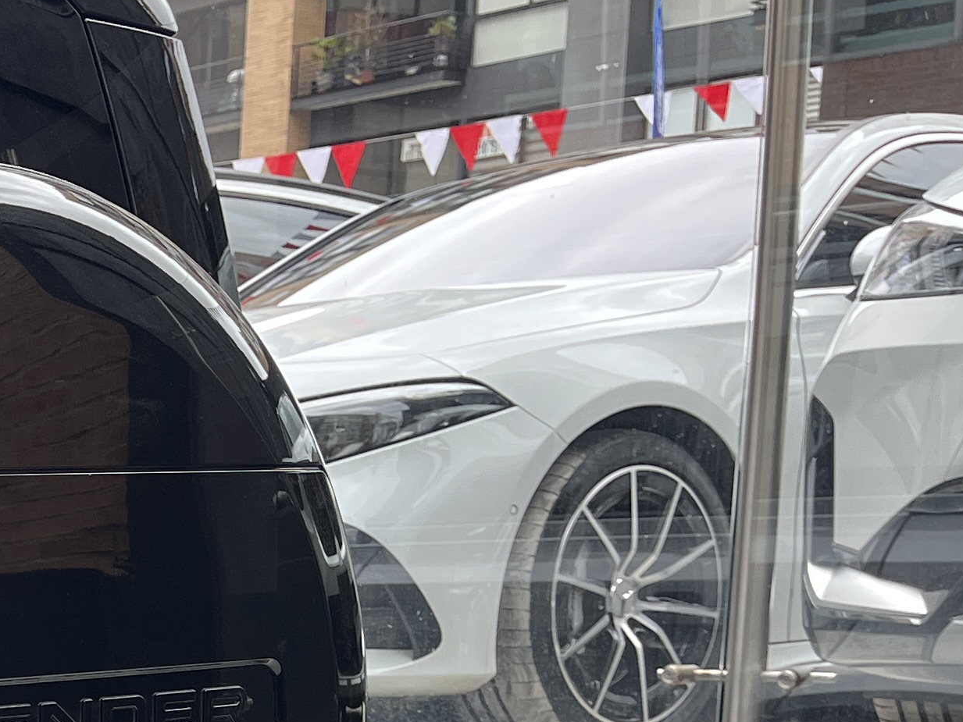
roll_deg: +0.6
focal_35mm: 85
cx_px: -576
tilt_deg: -9.5
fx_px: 2365
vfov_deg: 16.5
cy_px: 926
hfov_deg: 19.4
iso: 50
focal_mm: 5.1
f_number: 1.6
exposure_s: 1/309
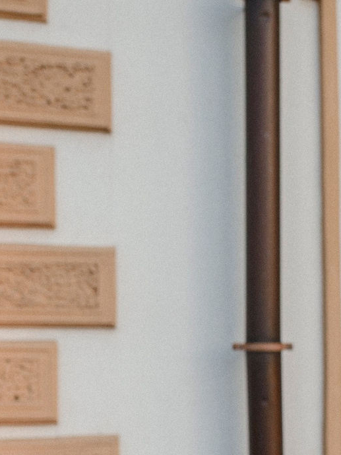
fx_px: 1641
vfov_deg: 15.6
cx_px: 594
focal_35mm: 125
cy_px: 395
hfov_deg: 11.1
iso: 250
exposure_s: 1/400
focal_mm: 35
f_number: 3.5
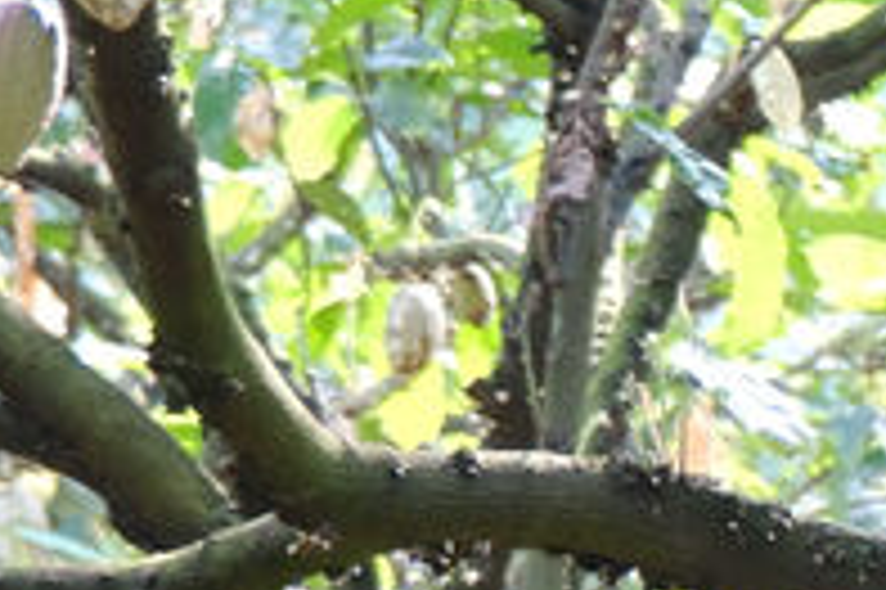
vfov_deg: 2.5
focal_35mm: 549
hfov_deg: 3.7
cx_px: 1938
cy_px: 820
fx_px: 13500
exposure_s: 1/200
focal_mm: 80
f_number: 4
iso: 1250
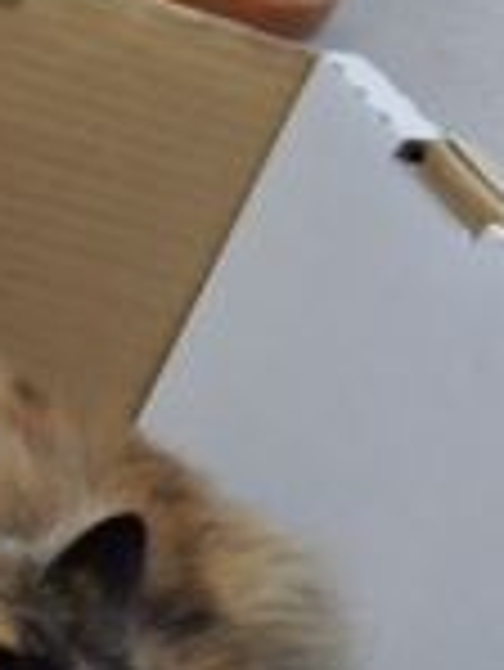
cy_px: 342
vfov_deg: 19.6
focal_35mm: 100
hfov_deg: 14.0
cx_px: -234
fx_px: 1939
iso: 800
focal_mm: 6
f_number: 3.4
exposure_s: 1/10
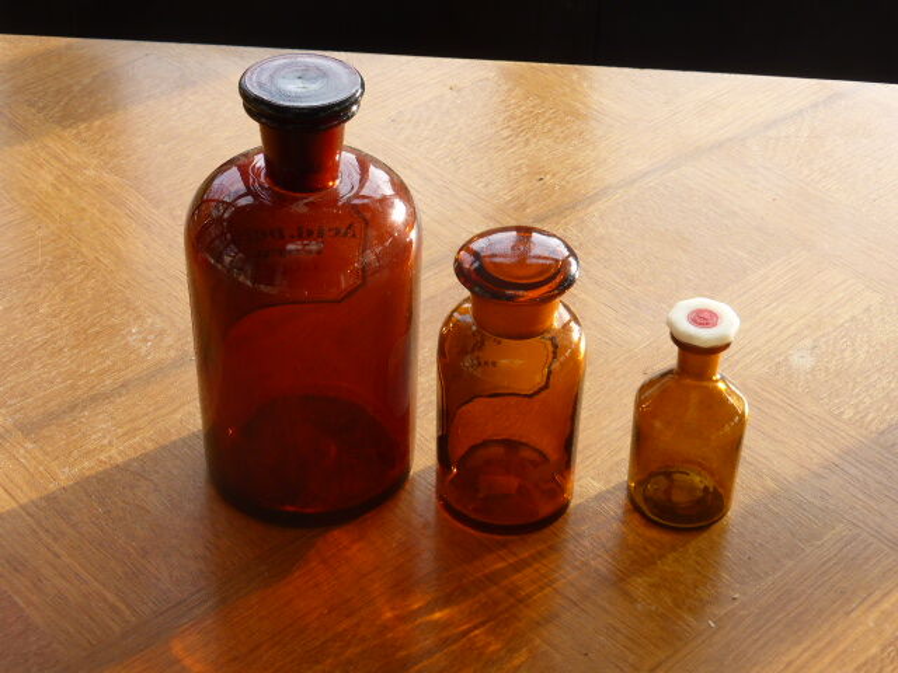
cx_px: 449
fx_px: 1790
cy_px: 336
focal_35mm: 69
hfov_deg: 28.2
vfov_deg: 21.3
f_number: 4.9
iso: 125
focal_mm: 11.7
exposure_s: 1/60
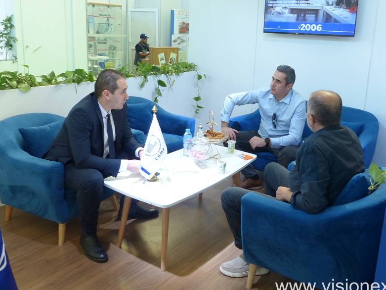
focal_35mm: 32
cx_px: 214
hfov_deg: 56.7
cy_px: 111
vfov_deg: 43.9
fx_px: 357
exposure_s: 1/50
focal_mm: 4.5
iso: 200
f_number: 2.8
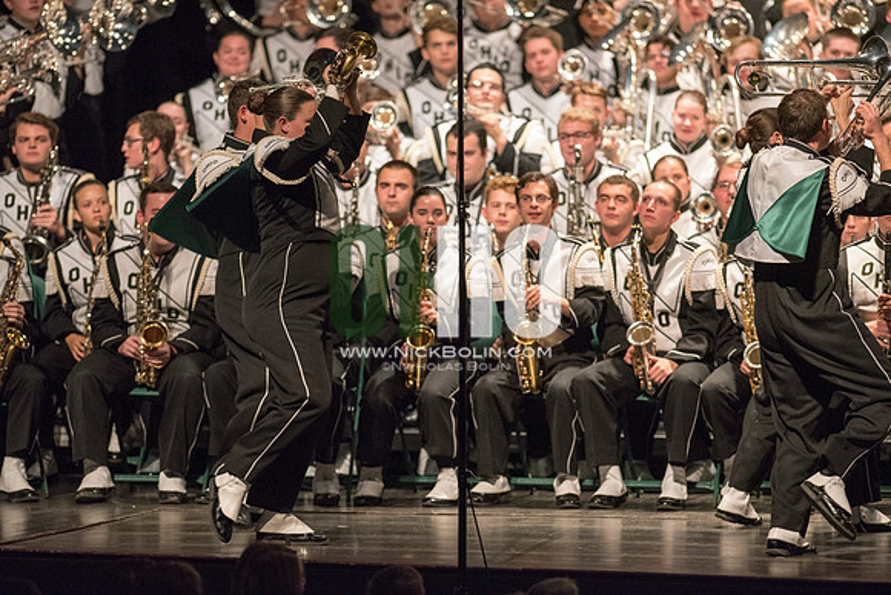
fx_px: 7426
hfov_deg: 6.9
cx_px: 446
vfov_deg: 4.6
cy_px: 298
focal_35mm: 300
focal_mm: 300
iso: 4000
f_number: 2.8
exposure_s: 1/500
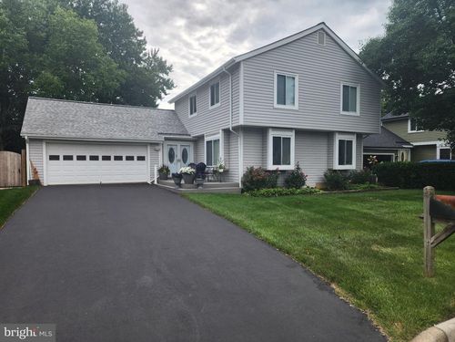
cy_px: 171
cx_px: 228
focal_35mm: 23
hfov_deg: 73.9
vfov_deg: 58.9
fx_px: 302
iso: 12
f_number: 1.8
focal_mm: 6.4
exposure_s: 1/258
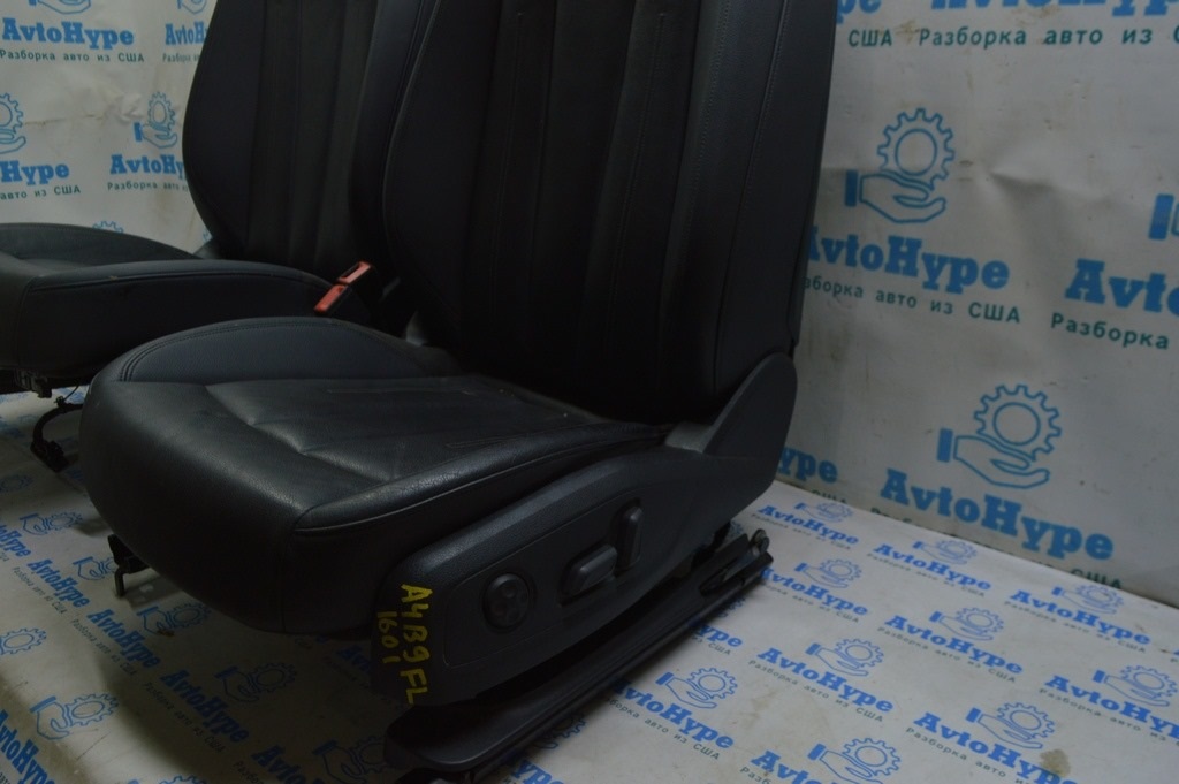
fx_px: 884
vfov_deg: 47.9
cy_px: 392
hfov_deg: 67.4
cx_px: 590
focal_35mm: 27
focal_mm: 18
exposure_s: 1/40
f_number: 5.6
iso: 400
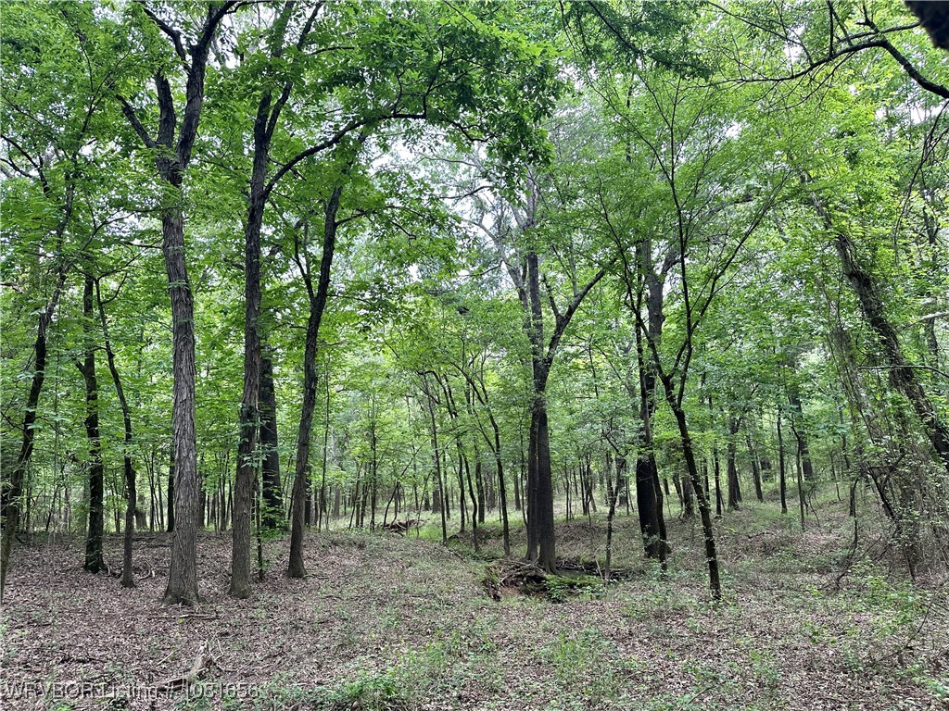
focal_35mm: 24
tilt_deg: +12.1
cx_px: 474
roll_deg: +3.6
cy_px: 356
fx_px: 658
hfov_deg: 71.6
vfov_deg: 56.8
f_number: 1.78
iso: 125
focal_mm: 6.86
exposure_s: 1/121
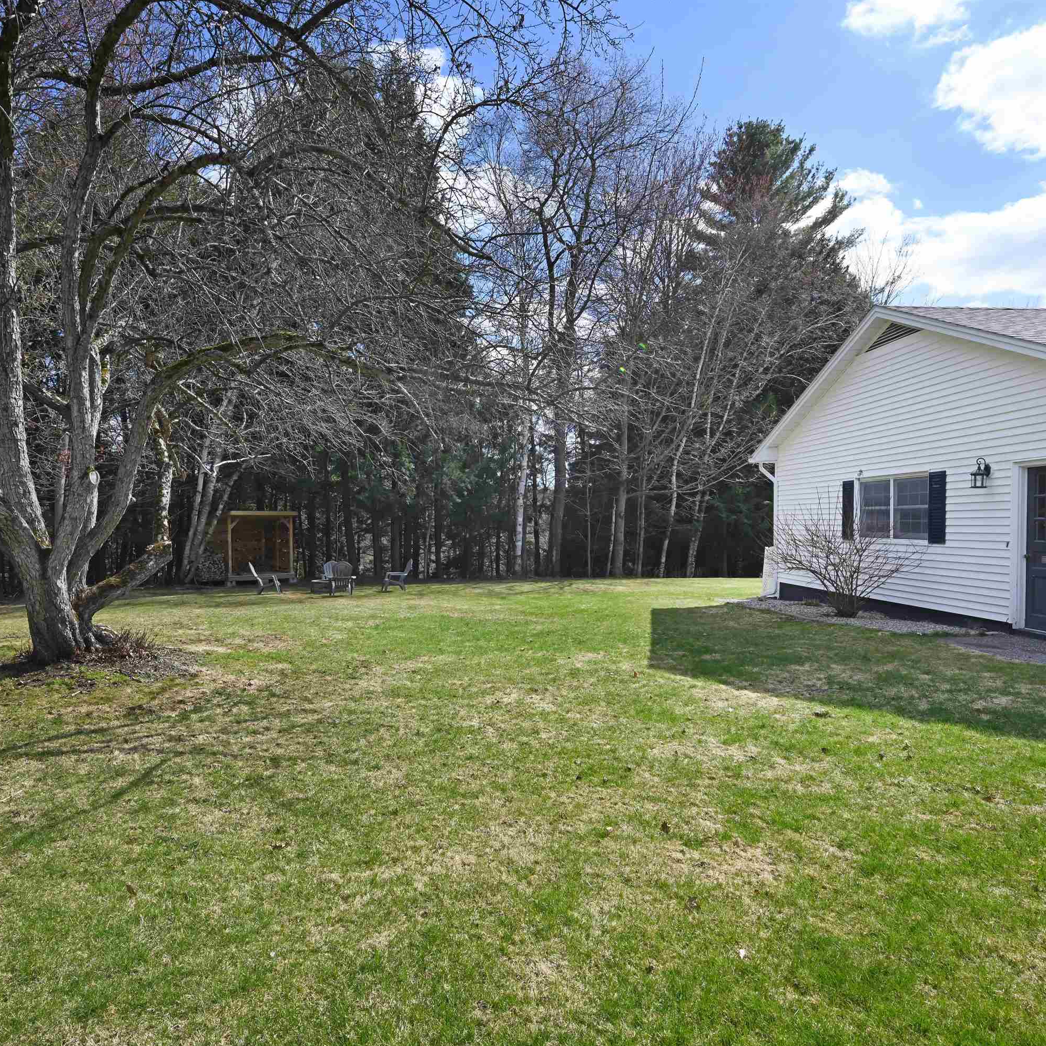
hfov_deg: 70.3
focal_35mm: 22
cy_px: 537
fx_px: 740
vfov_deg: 70.5
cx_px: 474
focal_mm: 16.5
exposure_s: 1/500
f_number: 14
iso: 500
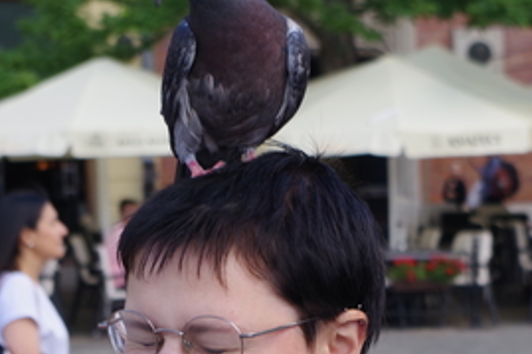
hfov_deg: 11.2
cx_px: 398
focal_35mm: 183
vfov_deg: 7.5
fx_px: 2703
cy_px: 186
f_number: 7.1
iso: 200
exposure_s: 1/160
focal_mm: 55
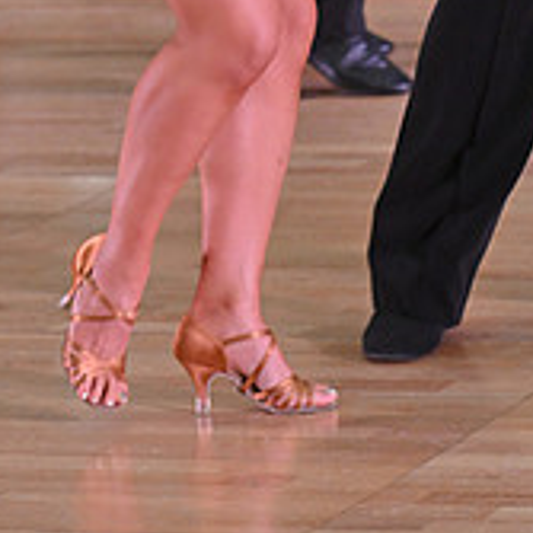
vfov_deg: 5.3
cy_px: -367
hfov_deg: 5.4
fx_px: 5662
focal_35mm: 325
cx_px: 474
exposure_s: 1/320
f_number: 5
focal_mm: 110
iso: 2000
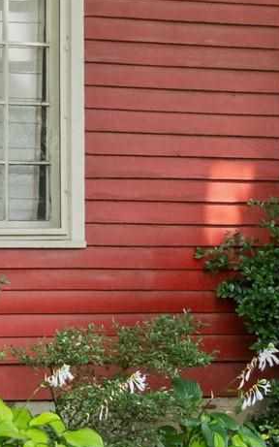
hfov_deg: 5.8
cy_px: -45
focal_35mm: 205
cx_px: -662
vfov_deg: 10.1
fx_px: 2495
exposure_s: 1/125
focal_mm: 32
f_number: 9.5
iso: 1000
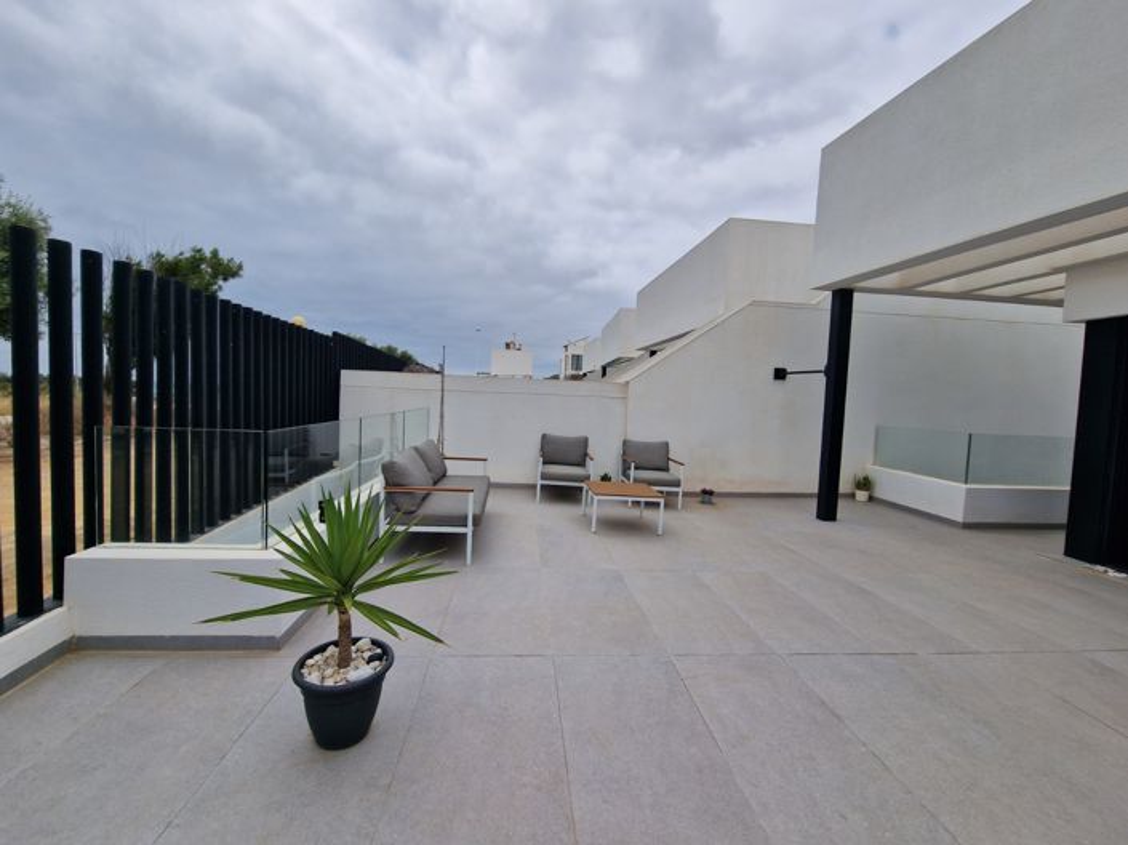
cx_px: 564
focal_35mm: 13
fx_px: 423
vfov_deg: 89.9
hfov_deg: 106.2
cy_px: 422
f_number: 2.2
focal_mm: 2.2
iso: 50
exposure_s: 1/3744
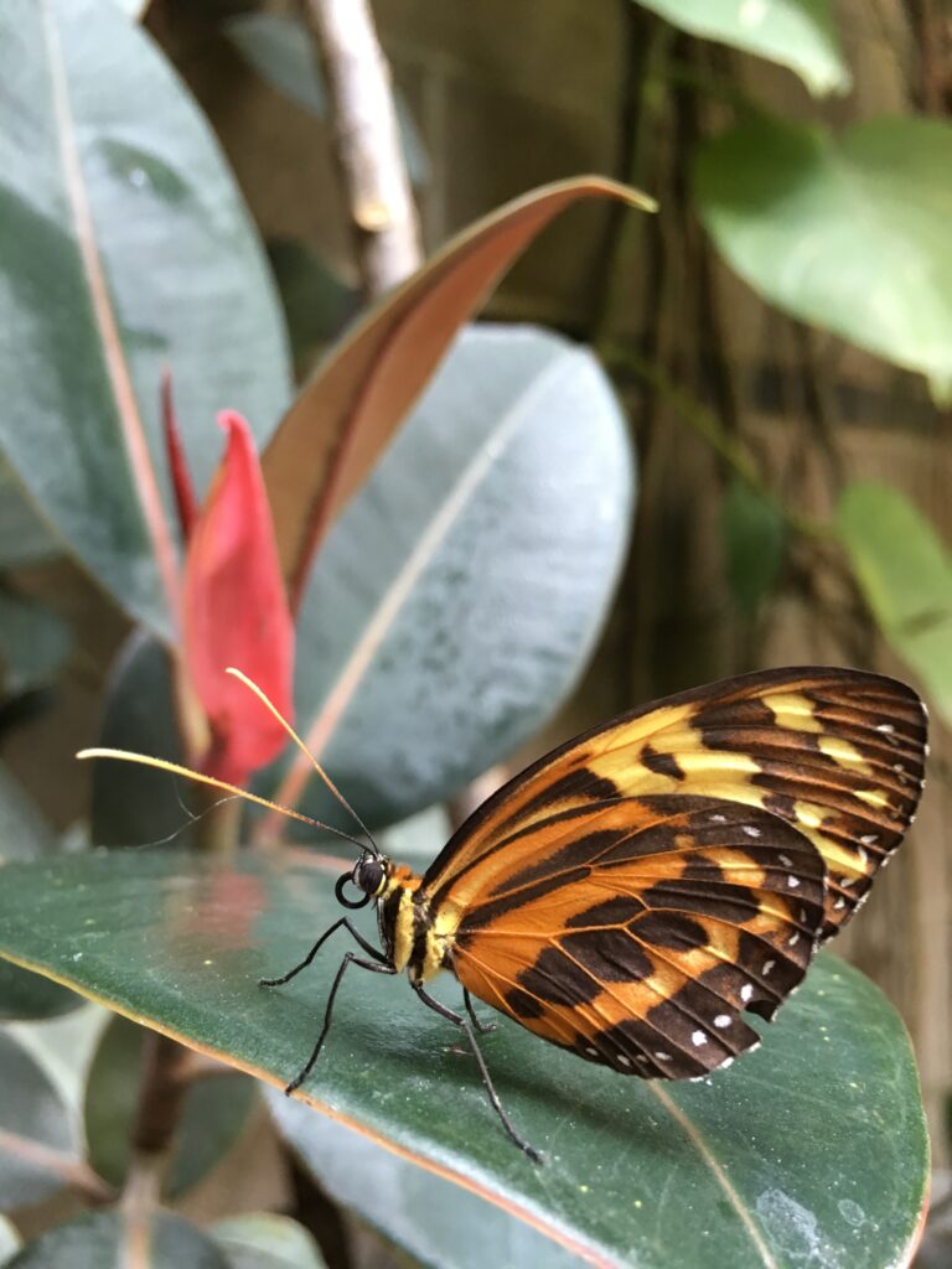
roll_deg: +0.0
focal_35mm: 29
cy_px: 634
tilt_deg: +0.2
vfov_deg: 61.7
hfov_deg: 48.2
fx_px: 1063
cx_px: 476
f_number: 2.2
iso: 100
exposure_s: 1/30
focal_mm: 4.15
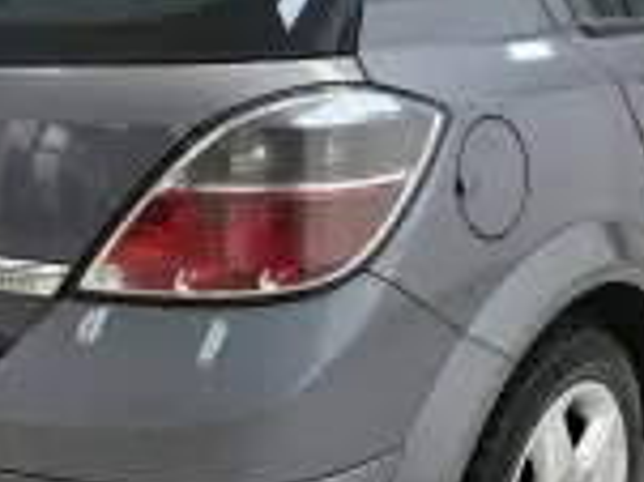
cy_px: 252
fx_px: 1153
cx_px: 316
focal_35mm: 62
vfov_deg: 23.6
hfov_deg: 31.2
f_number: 1.6
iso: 50
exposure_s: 1/100
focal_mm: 5.96
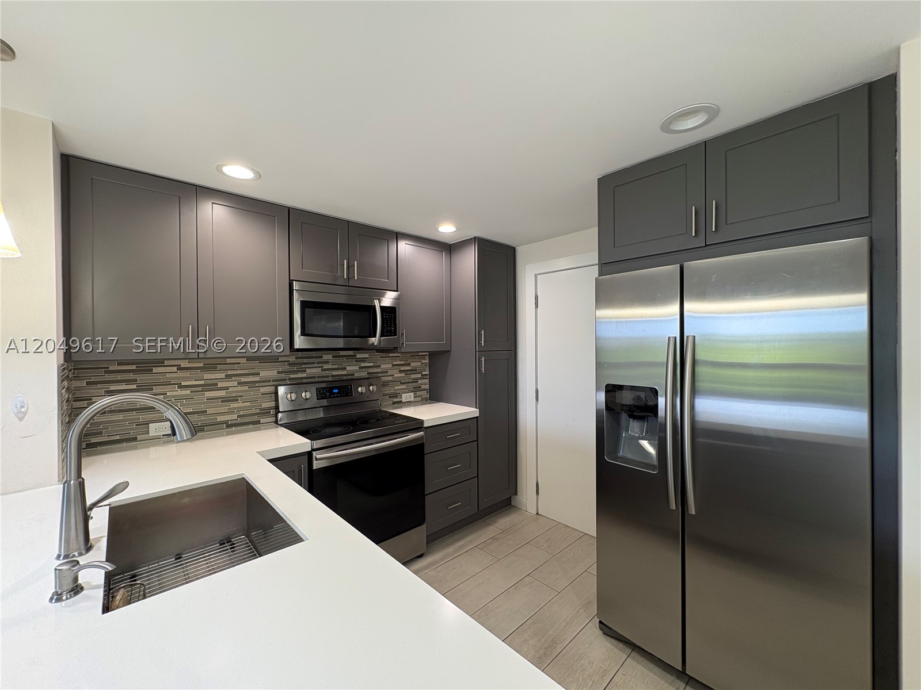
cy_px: 345
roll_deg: +0.0
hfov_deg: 102.1
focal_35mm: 14
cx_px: 460
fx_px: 372
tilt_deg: -0.2
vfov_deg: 85.7
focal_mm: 2.22
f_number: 2.2
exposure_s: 1/60
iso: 160
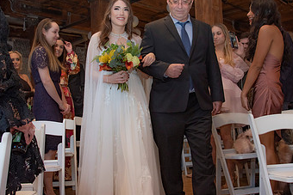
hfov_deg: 47.4
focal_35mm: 41
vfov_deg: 32.7
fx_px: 334
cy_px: 95
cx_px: 138
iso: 800
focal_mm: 24
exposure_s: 1/125
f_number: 5
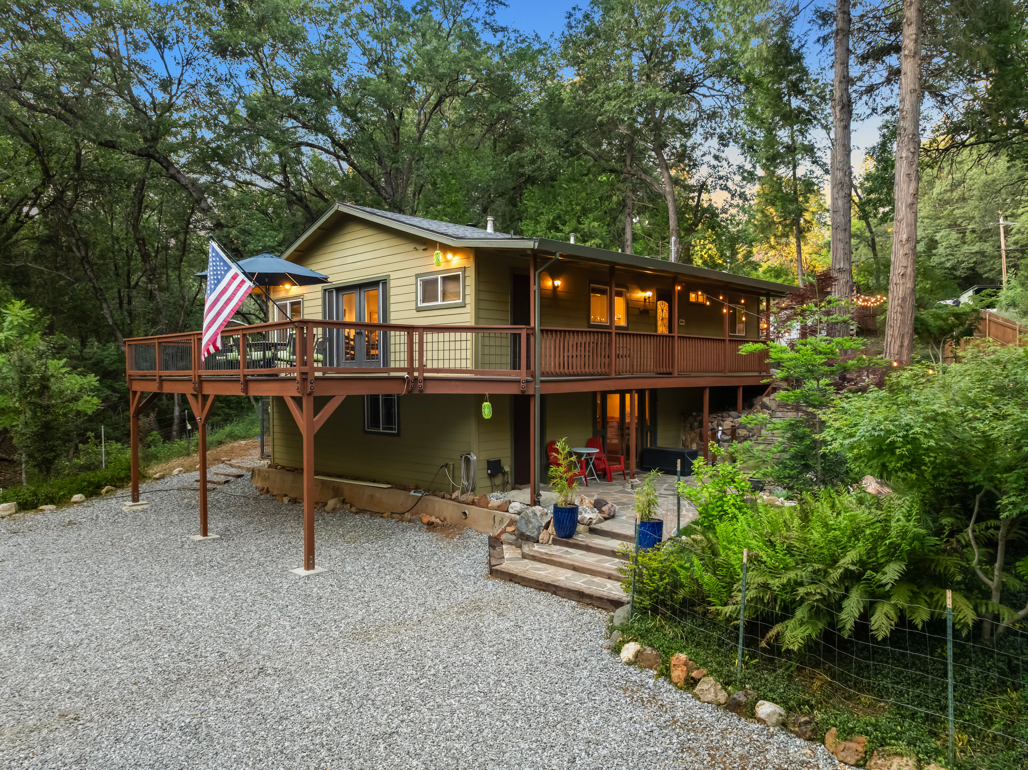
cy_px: 385
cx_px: 514
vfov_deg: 56.8
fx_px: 712
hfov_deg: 71.6
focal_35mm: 24
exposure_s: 1/80
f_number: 3.5
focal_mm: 12.29
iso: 400
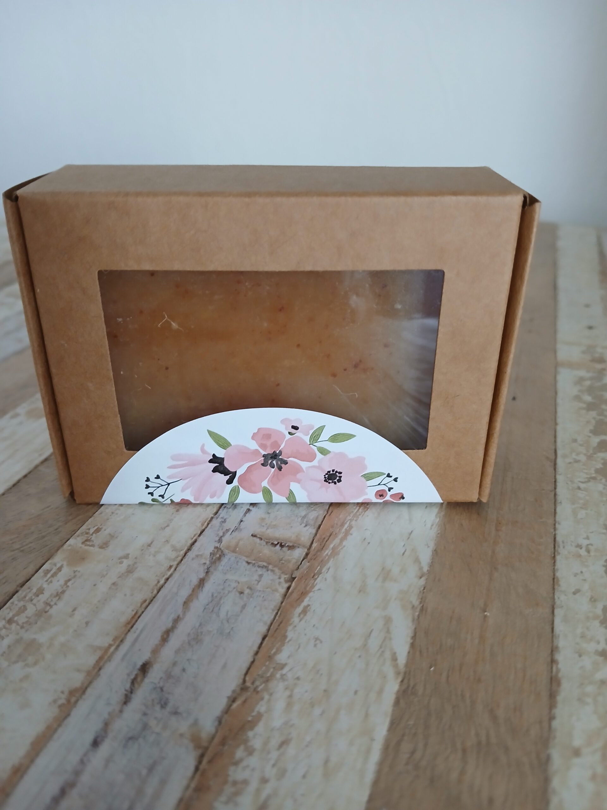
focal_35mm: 26
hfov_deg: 53.1
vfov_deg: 67.3
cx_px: 304
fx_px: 608
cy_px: 405
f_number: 1.8
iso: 250
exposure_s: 1/25
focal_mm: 3.98
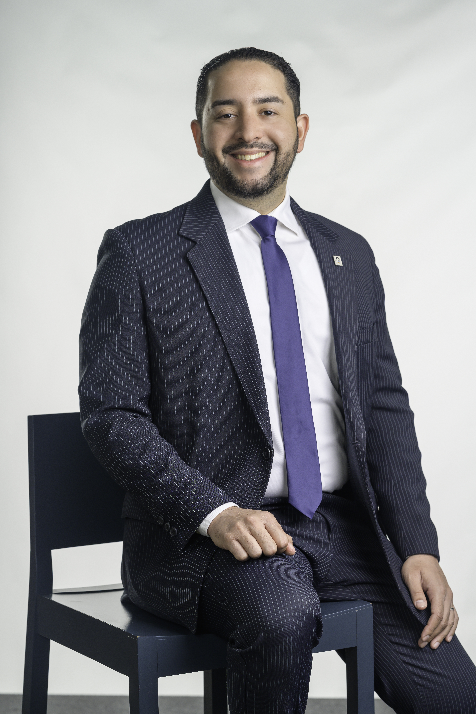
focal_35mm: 85
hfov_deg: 16.1
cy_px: 357
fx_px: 1686
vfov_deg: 23.9
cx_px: 238
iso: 200
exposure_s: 1/100
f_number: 6.3
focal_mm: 85
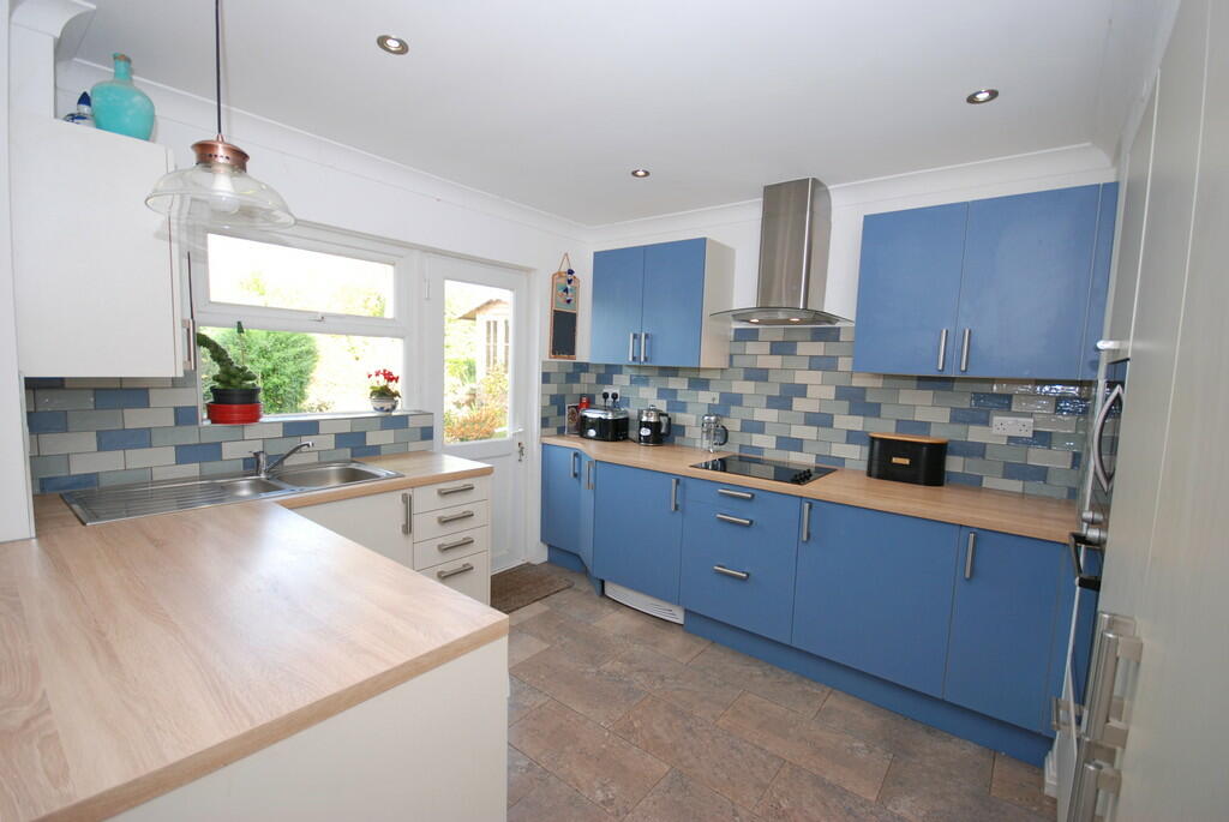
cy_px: 411
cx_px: 614
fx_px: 513
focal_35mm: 15
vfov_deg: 77.5
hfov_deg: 100.3
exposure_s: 1/60
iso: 220
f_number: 4
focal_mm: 10
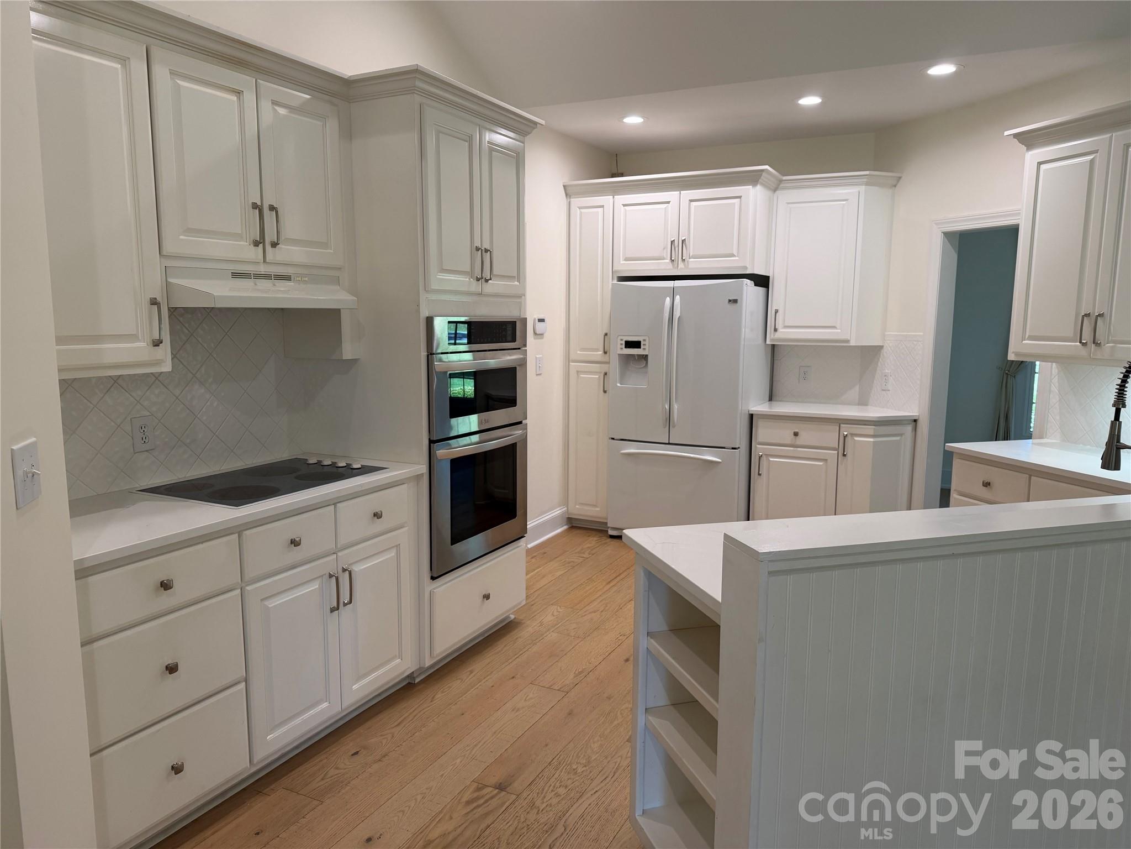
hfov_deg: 71.6
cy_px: 424
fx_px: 784
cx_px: 566
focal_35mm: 24
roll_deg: -1.1
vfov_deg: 56.8
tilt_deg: -8.1
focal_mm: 6.76
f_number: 1.78
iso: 125
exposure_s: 1/120
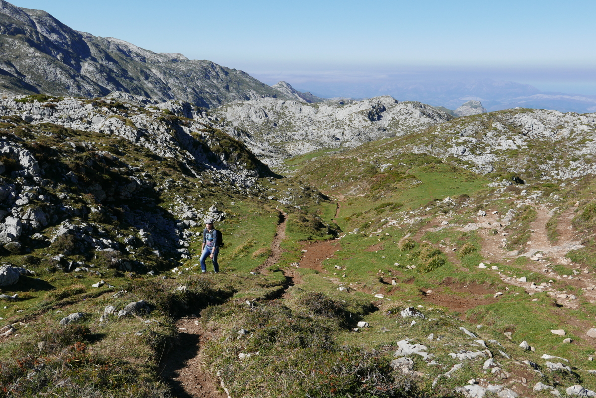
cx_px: 298
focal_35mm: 38
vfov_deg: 35.1
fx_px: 630
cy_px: 199
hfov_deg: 50.7
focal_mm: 17.2
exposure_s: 1/800
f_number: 5.6
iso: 200
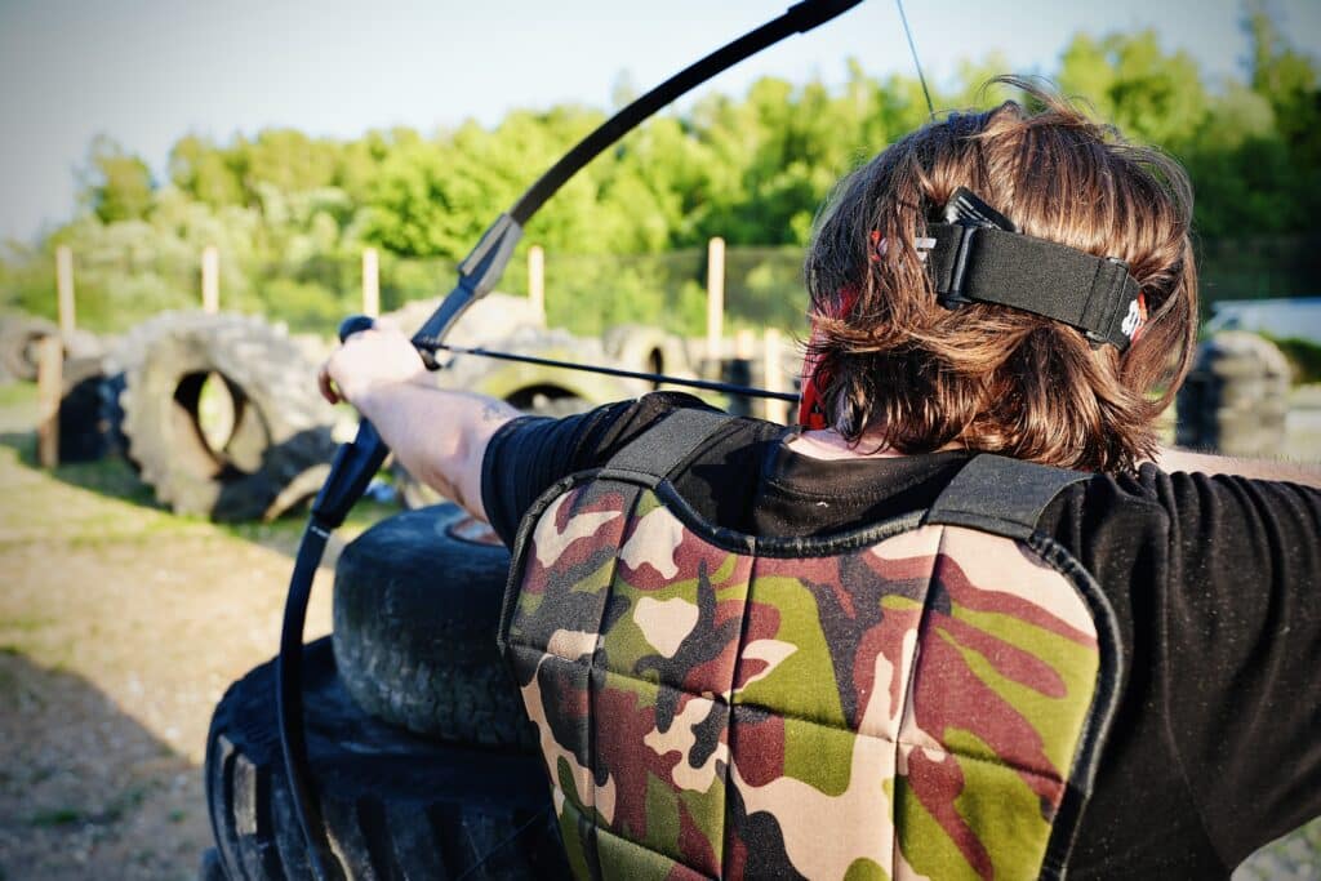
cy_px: 440
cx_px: 660
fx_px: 1259
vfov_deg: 38.6
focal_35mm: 34
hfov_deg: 55.4
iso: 100
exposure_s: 1/160
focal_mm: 34.3
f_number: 4.5
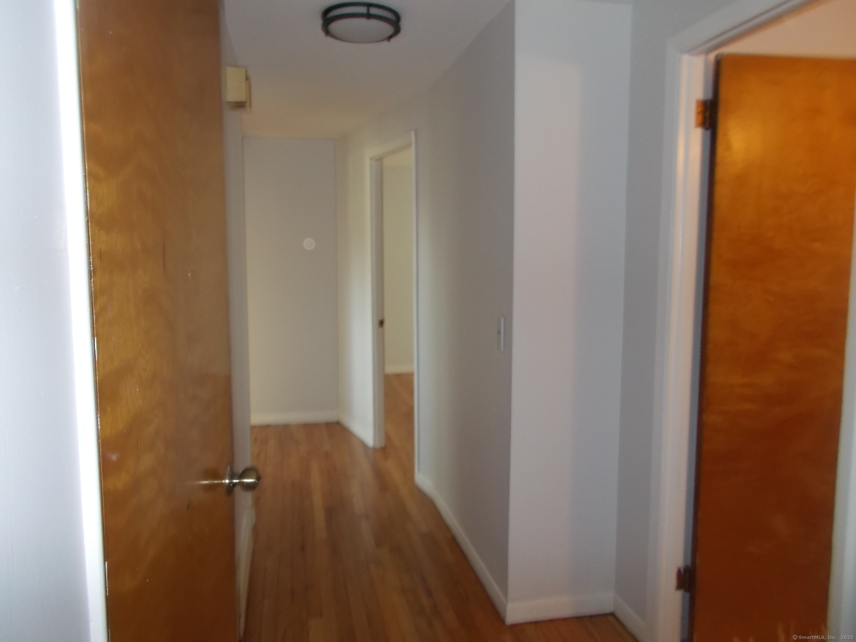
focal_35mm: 26
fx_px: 643
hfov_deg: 67.3
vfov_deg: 53.1
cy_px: 321
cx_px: 428
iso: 200
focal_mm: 4.6
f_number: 3.2
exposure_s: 1/25
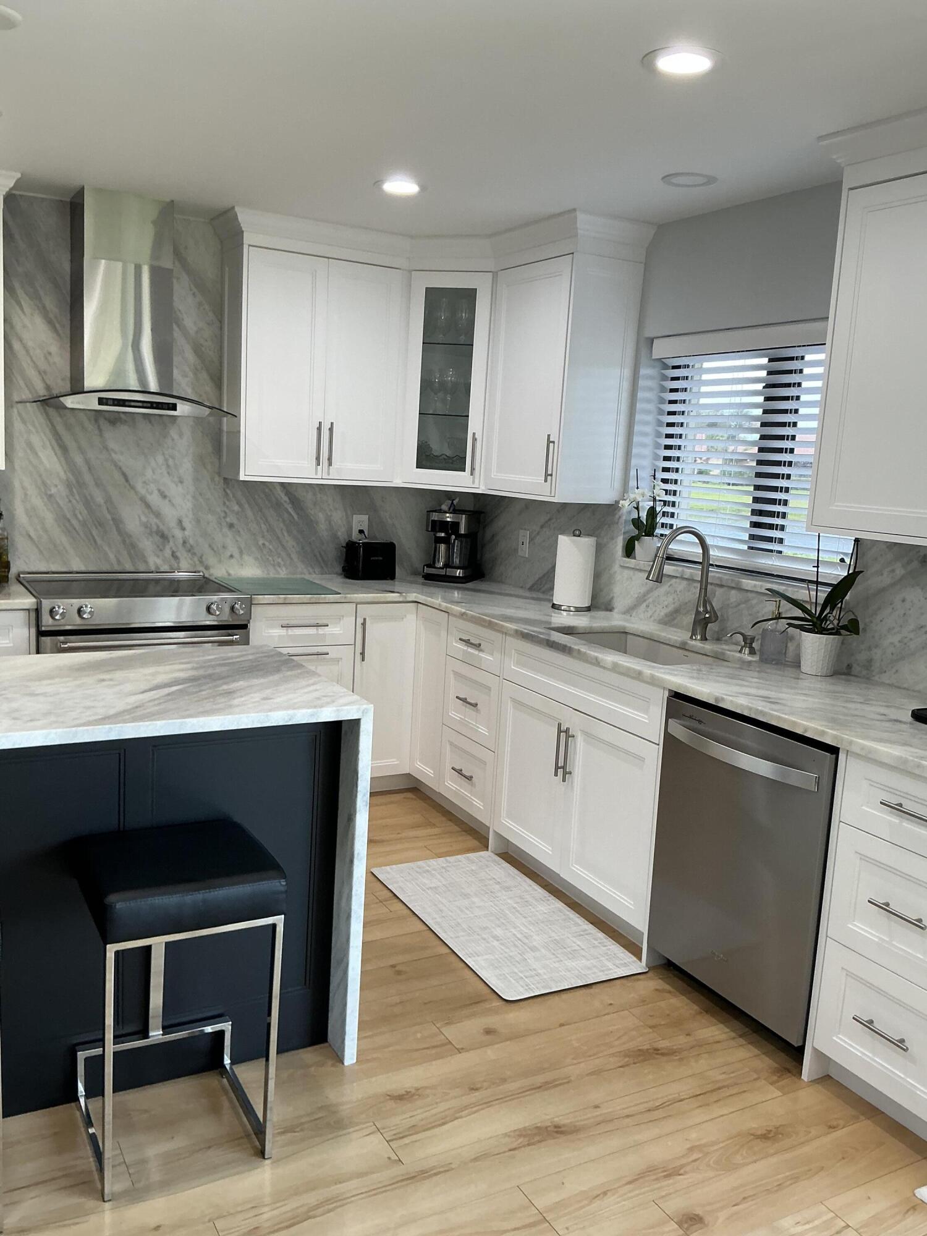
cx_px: 464
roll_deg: -3.8
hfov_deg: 49.7
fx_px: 1000
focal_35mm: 28
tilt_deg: -9.2
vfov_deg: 63.4
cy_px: 618
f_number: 1.8
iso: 50
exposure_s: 1/60
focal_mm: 3
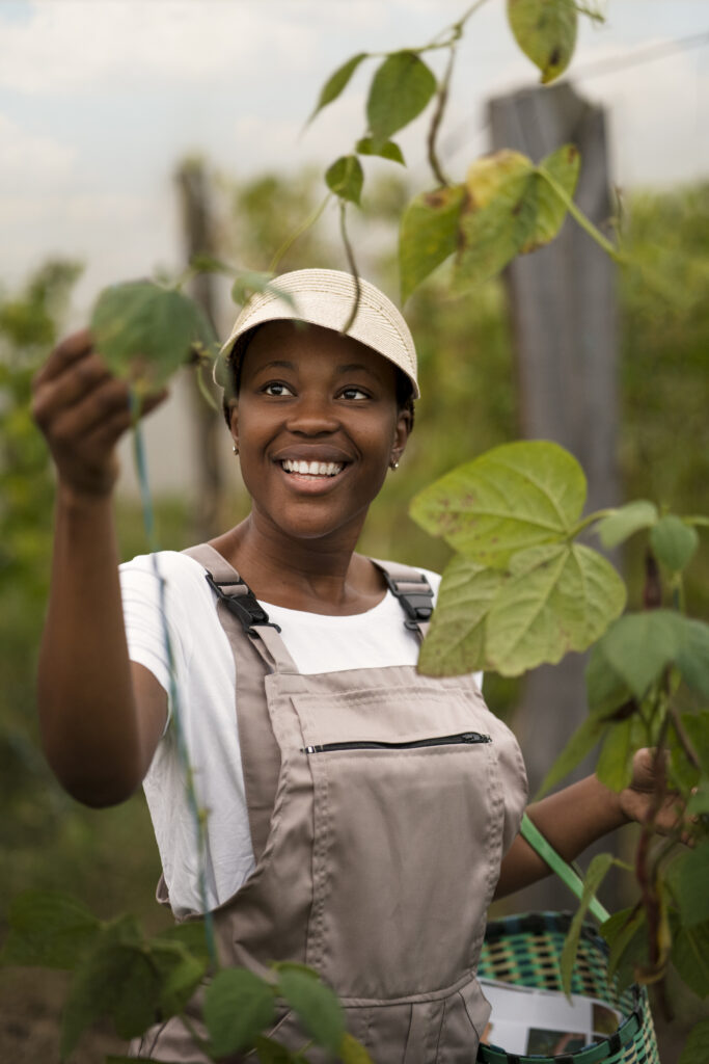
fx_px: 2215
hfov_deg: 18.2
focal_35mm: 75
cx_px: 354
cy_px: 532
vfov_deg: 27.0
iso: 1250
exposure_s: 1/320
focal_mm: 75
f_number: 2
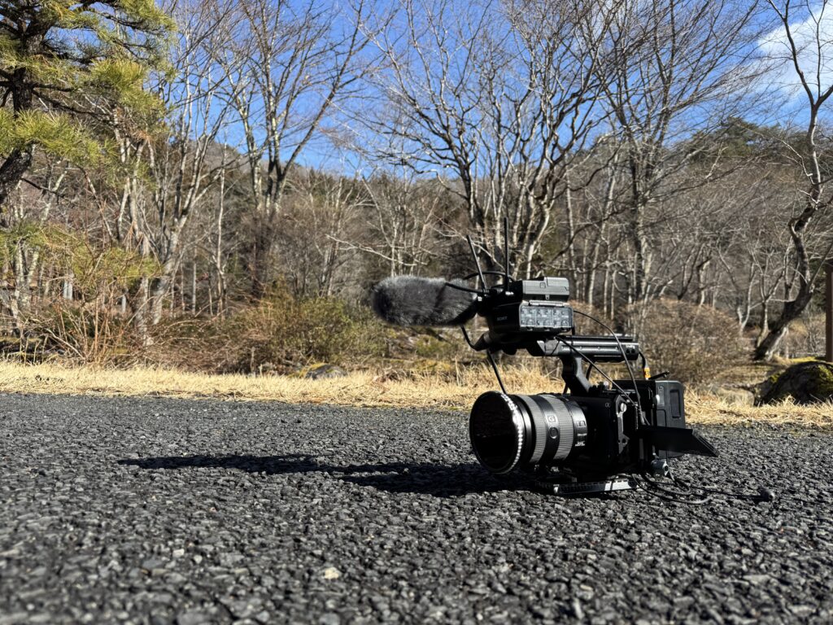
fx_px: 578
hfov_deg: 71.6
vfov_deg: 56.8
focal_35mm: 24
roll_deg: -1.8
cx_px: 416
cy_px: 312
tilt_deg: +5.1
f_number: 1.78
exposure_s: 1/2041
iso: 80
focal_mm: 6.76
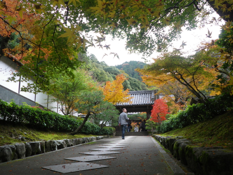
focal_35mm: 35
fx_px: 236
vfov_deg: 40.7
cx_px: 116
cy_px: 88
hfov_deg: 52.6
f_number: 3.8
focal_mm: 6.2
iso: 64
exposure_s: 1/80
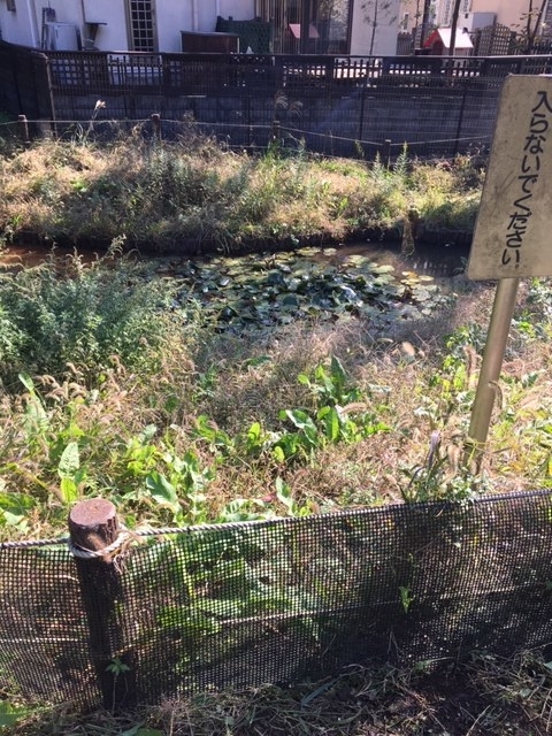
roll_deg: -0.4
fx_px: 617
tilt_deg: -29.6
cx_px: 276
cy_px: 368
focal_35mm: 29
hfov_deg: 48.2
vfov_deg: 61.7
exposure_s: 1/405
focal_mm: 4.15
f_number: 2.2
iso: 25
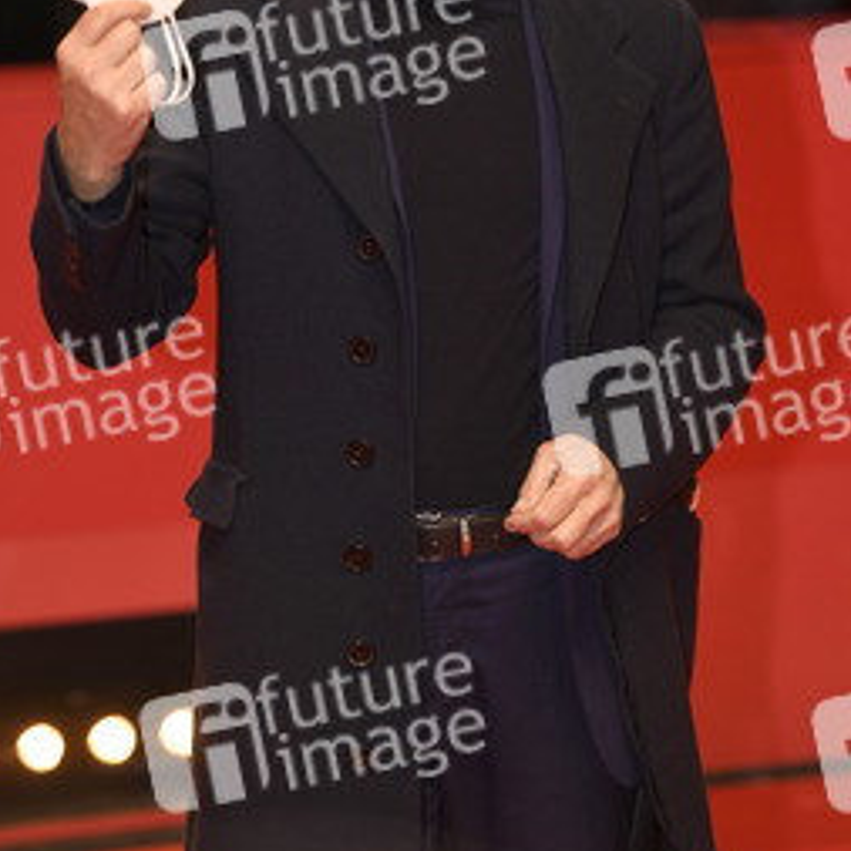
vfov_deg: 9.6
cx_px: 410
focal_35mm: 181
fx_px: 5034
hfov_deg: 9.7
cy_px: 229
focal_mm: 135
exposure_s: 1/400
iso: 800
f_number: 3.5
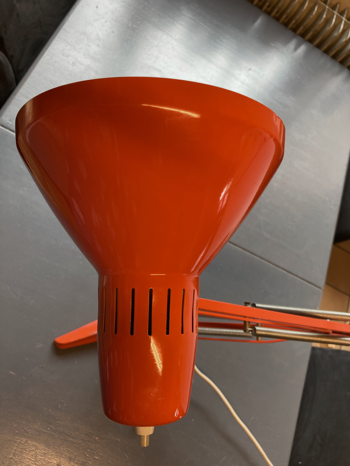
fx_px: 377
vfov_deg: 63.4
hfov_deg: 49.7
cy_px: 233
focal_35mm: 28
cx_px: 175
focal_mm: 3.99
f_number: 1.8
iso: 50
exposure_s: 1/50
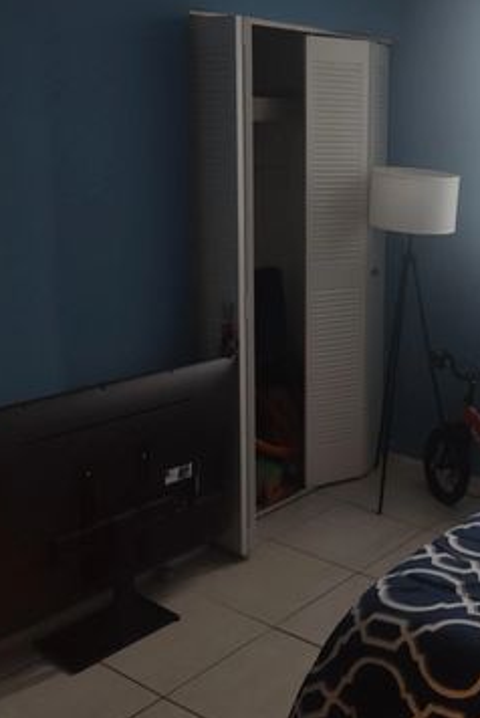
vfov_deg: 45.3
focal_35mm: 43
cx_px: 464
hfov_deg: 29.5
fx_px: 858
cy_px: 304
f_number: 1.8
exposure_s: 1/20
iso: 160
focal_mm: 6.06
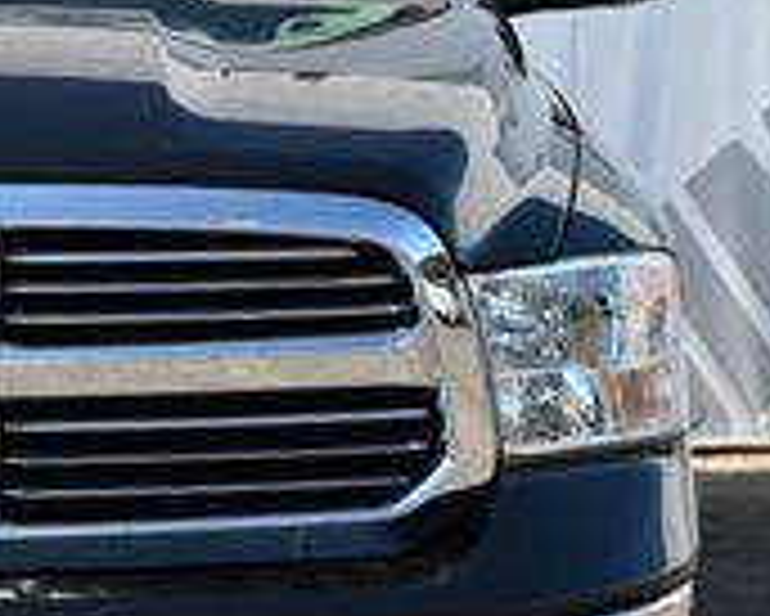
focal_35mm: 189
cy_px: 281
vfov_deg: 8.2
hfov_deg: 10.1
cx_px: -81
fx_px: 4310
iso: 250
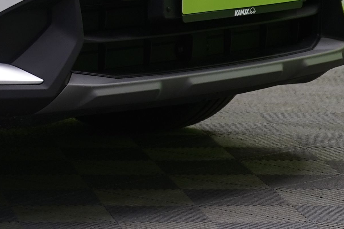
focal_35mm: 248
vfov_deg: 5.5
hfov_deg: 7.9
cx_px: -342
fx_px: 2369
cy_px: -176
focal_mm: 50
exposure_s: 1/30
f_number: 5
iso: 400
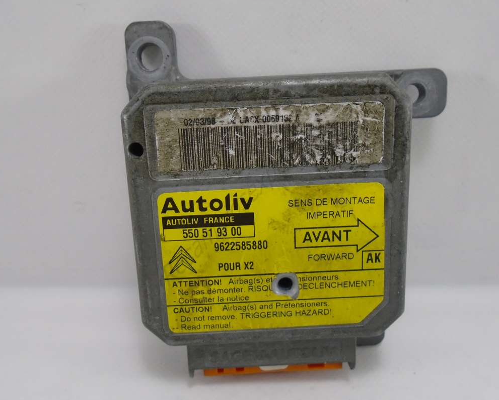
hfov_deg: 62.2
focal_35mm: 28
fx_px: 414
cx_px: 247
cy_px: 199
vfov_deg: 51.5
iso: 160
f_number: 3.2
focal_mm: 4.6
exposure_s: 1/30
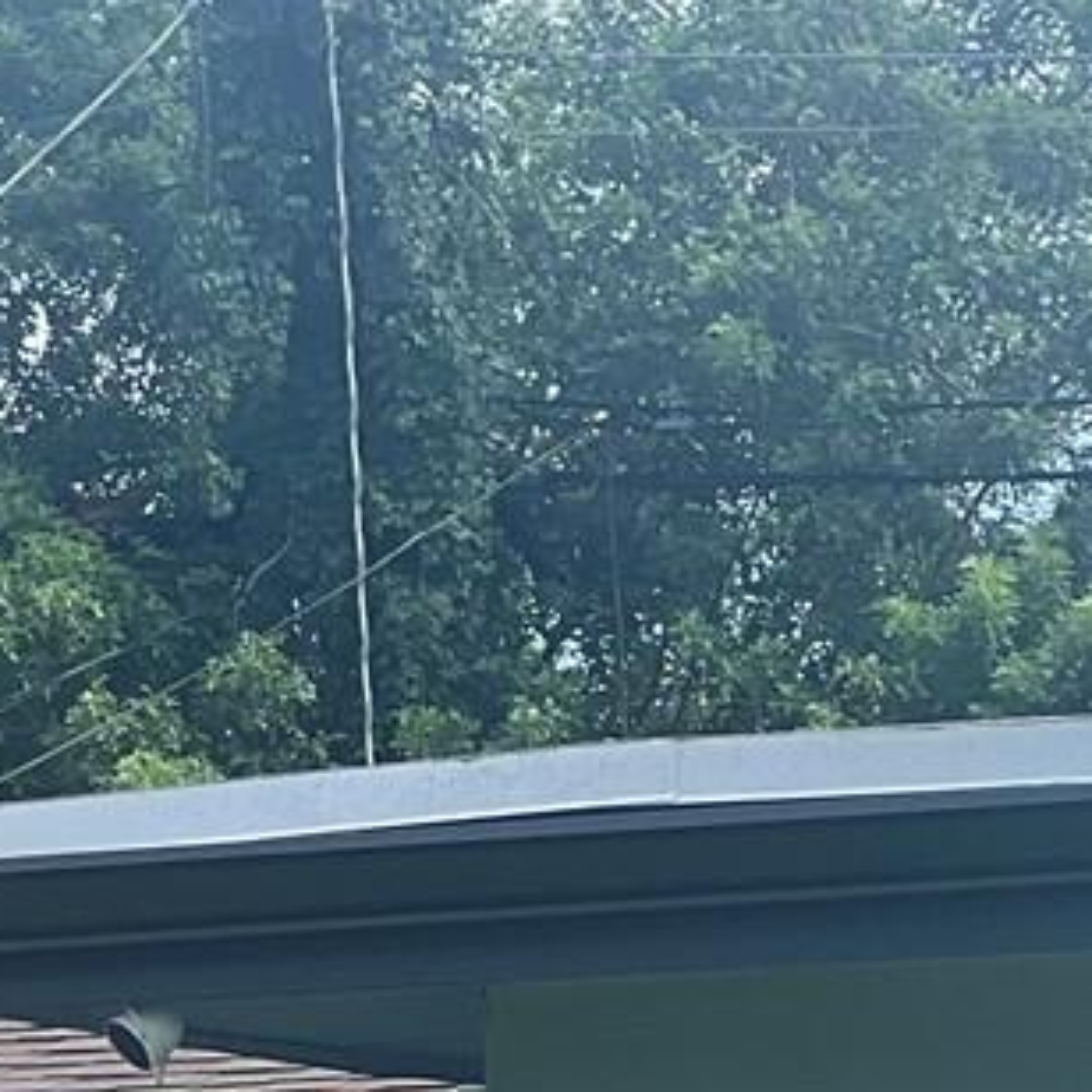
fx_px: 12599
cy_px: 1837
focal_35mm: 353
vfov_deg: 4.9
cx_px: -535
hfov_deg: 4.9
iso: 25
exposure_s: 1/241
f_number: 2.8
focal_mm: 9
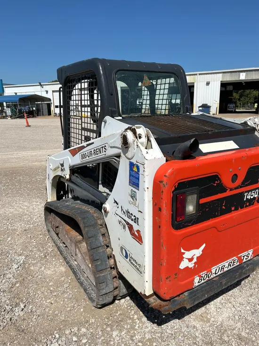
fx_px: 259
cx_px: 130
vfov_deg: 67.3
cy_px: 173
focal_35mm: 26
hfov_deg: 53.1
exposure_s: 1/7463
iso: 50
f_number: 1.5
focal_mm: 5.7
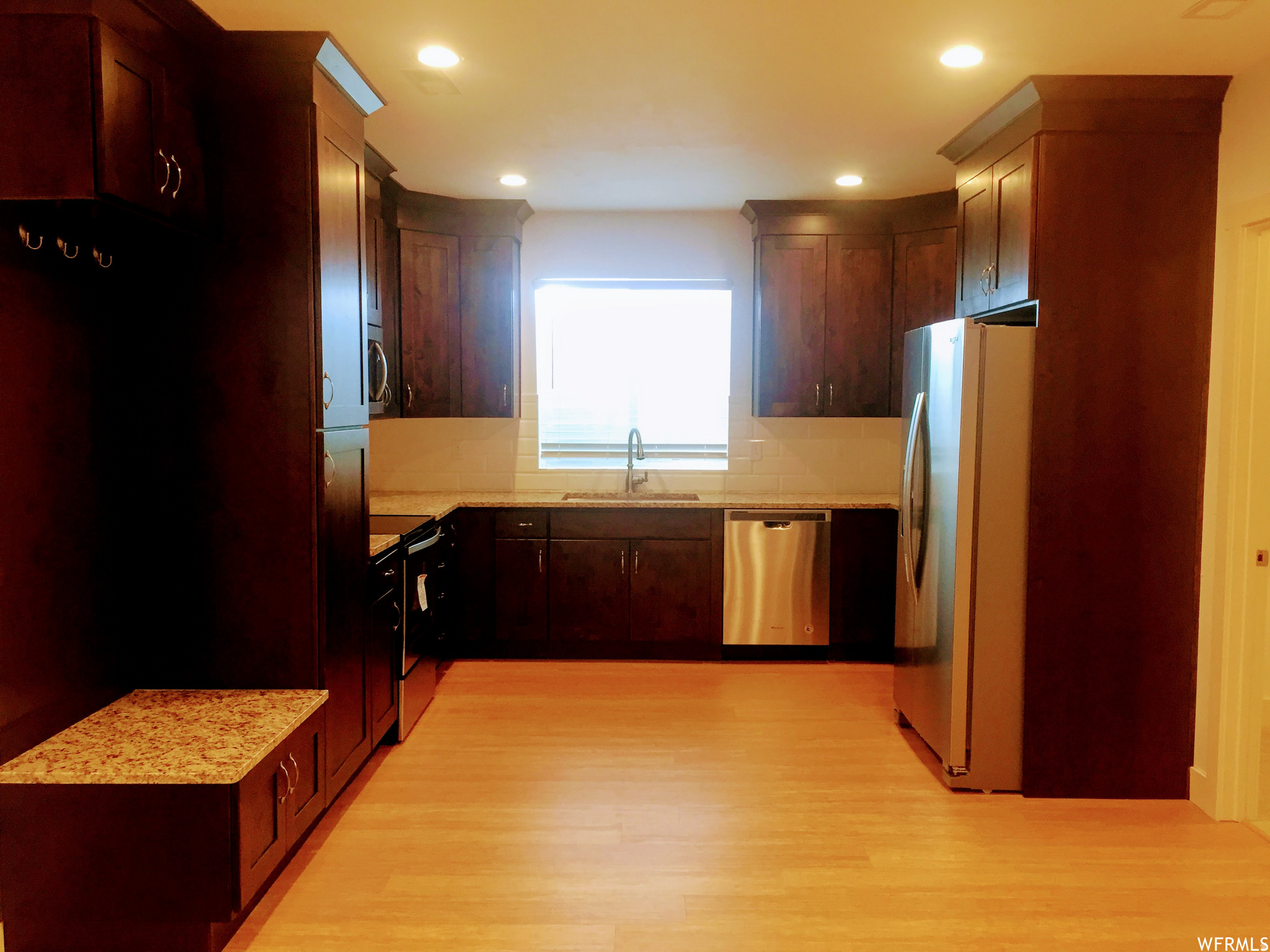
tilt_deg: -4.2
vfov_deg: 48.2
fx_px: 1064
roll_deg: +0.5
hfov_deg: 61.7
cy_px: 476
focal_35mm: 29
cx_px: 635
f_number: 2.2
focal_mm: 4.15
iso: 100
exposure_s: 1/30
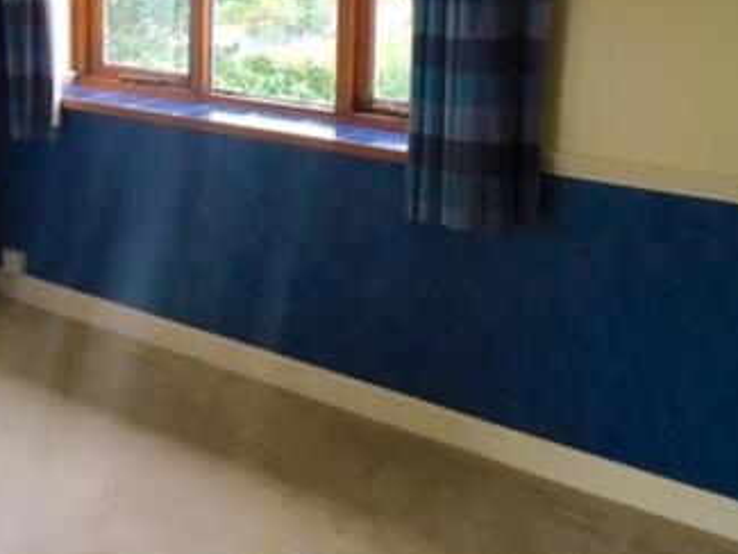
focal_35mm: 52
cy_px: 67
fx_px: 1109
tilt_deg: -7.9
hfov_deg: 36.1
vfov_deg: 27.2
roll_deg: -0.4
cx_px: 199
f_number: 2.2
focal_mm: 4.15
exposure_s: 1/33
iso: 50
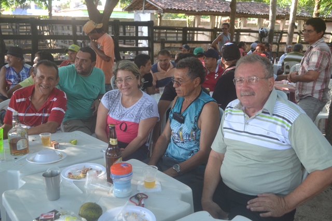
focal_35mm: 36
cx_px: 166
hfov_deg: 53.1
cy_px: 110
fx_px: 332
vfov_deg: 36.9
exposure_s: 1/100
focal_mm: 24
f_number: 5
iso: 400
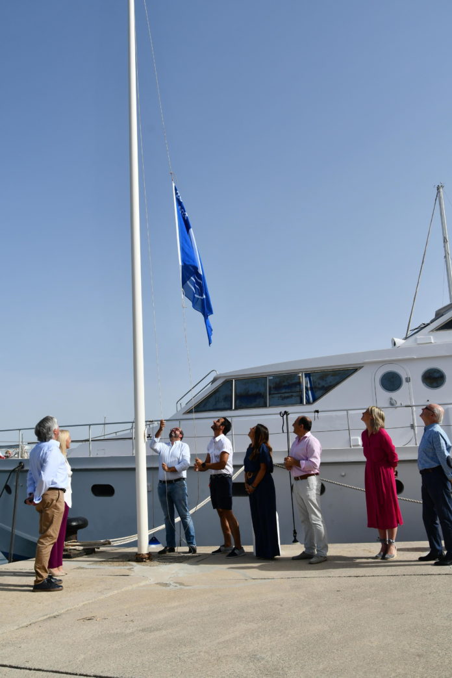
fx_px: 508
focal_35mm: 27
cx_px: 226
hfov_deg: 47.9
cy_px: 339
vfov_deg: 67.4
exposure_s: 1/320
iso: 100
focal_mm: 18
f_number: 9
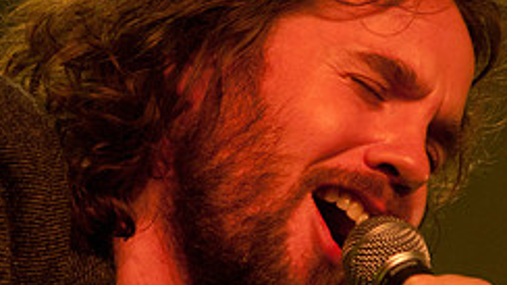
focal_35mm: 746
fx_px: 10025
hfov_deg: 2.9
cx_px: 241
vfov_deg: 1.6
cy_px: 282
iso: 1250
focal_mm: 200
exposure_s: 1/125
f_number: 2.8
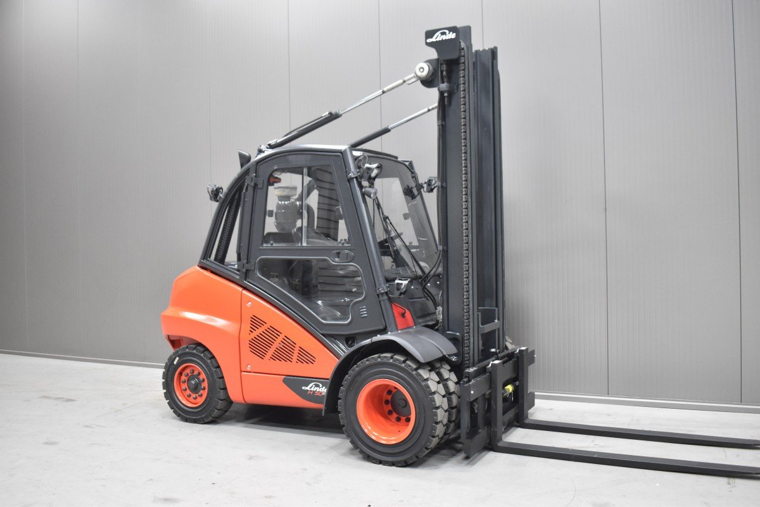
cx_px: 380
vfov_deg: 40.0
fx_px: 697
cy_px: 254
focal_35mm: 33
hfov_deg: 57.2
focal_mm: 22
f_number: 4
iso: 1600
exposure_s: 1/40
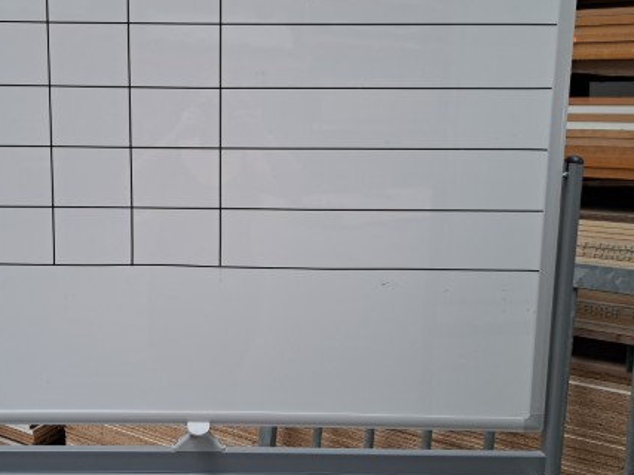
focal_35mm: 36
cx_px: 193
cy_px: 208
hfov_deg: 50.1
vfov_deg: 39.6
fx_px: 659
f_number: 1.8
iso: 100
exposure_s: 1/50
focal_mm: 5.23
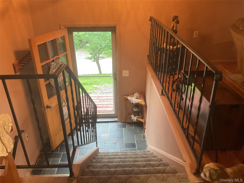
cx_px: 122
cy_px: 92
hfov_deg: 61.7
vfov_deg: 48.2
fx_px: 204
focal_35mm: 29
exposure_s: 1/60
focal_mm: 3
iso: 250
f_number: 1.8
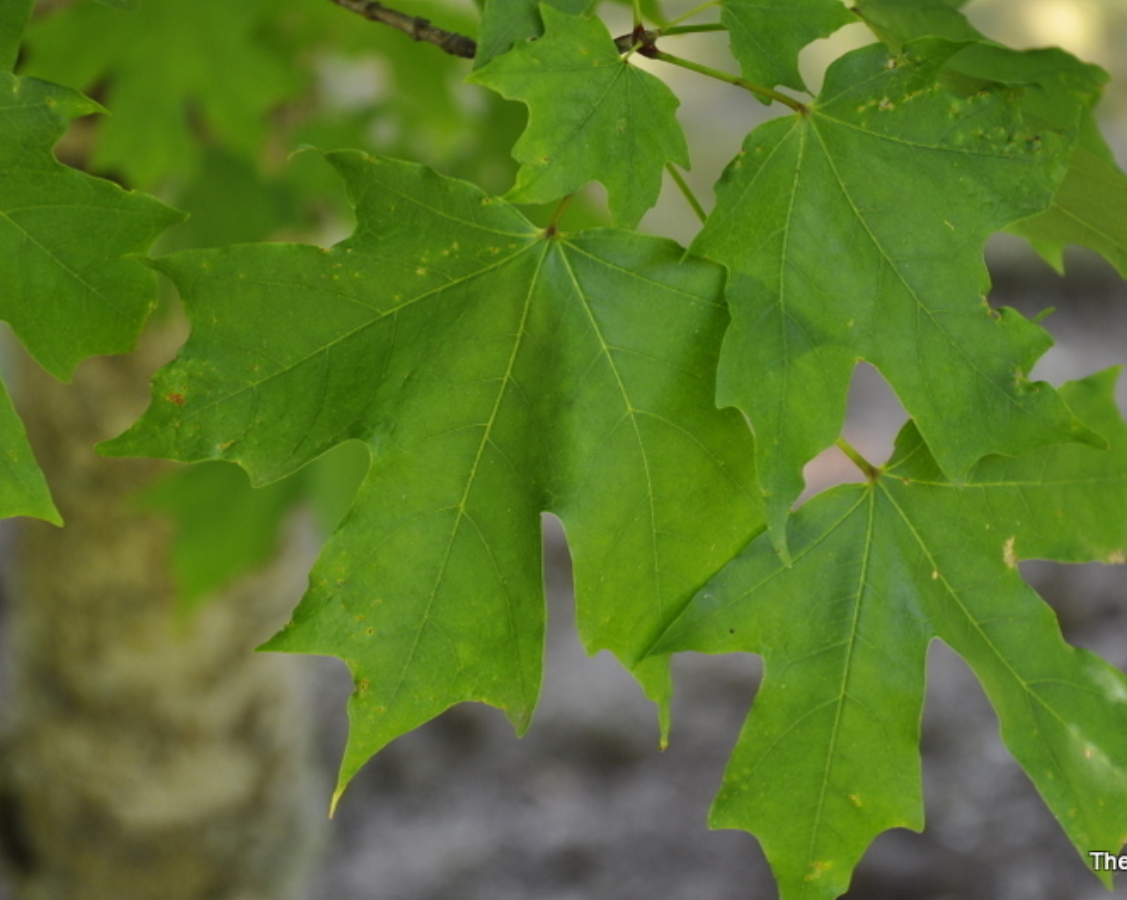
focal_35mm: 128
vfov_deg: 12.1
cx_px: 644
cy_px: 451
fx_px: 4253
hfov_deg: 15.1
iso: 400
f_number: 5.3
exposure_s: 1/80
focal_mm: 75
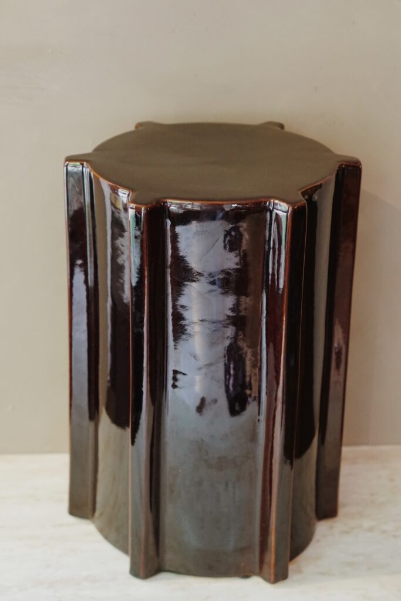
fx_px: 1253
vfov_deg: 27.0
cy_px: 300
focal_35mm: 75
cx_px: 200
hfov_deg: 18.2
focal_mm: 50
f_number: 2.8
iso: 1600
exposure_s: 1/160
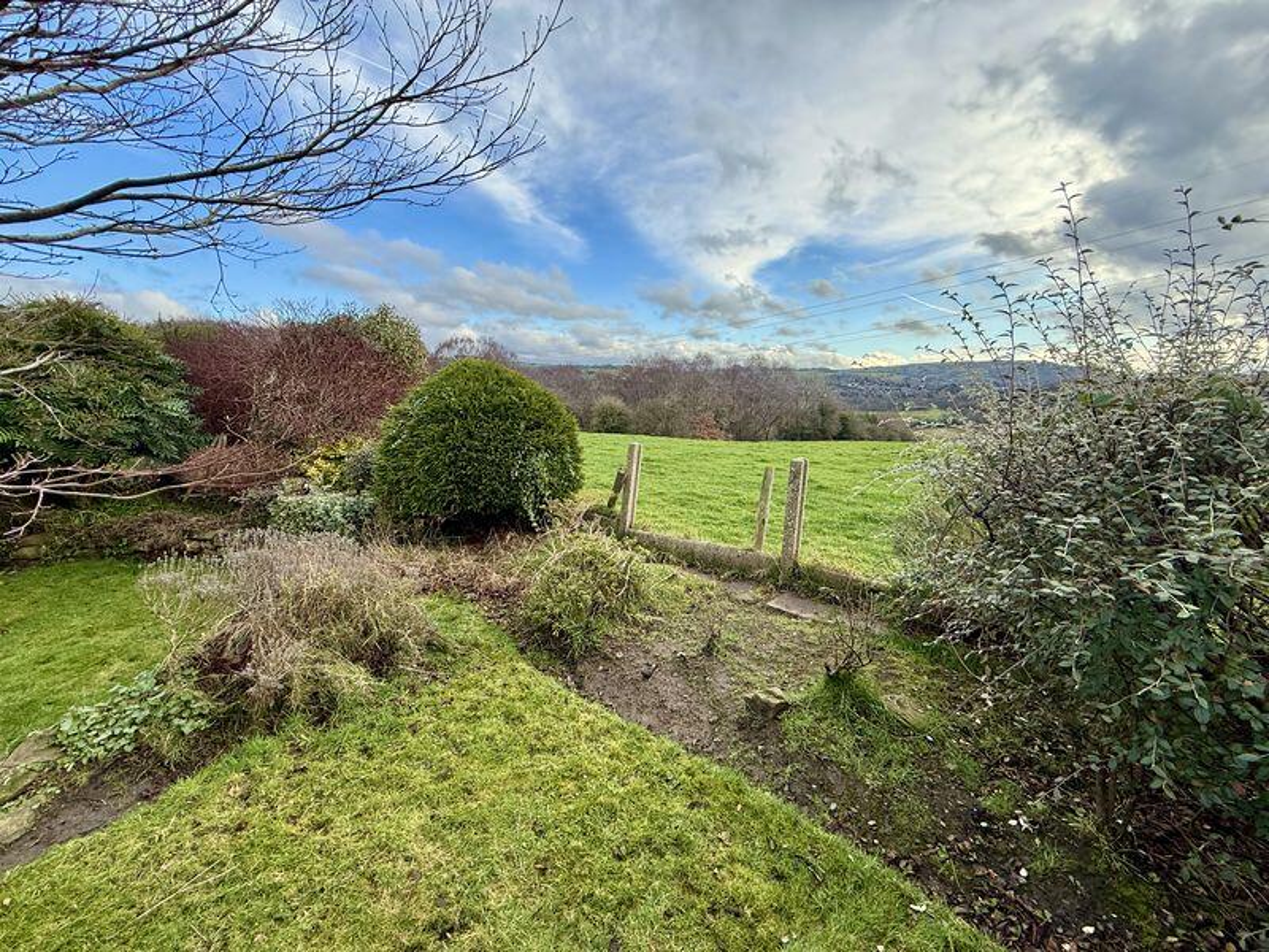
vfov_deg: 85.7
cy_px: 476
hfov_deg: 102.1
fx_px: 513
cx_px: 634
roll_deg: +0.3
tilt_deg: -10.5
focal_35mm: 14
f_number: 2.2
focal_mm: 2.22
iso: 64
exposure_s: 1/596
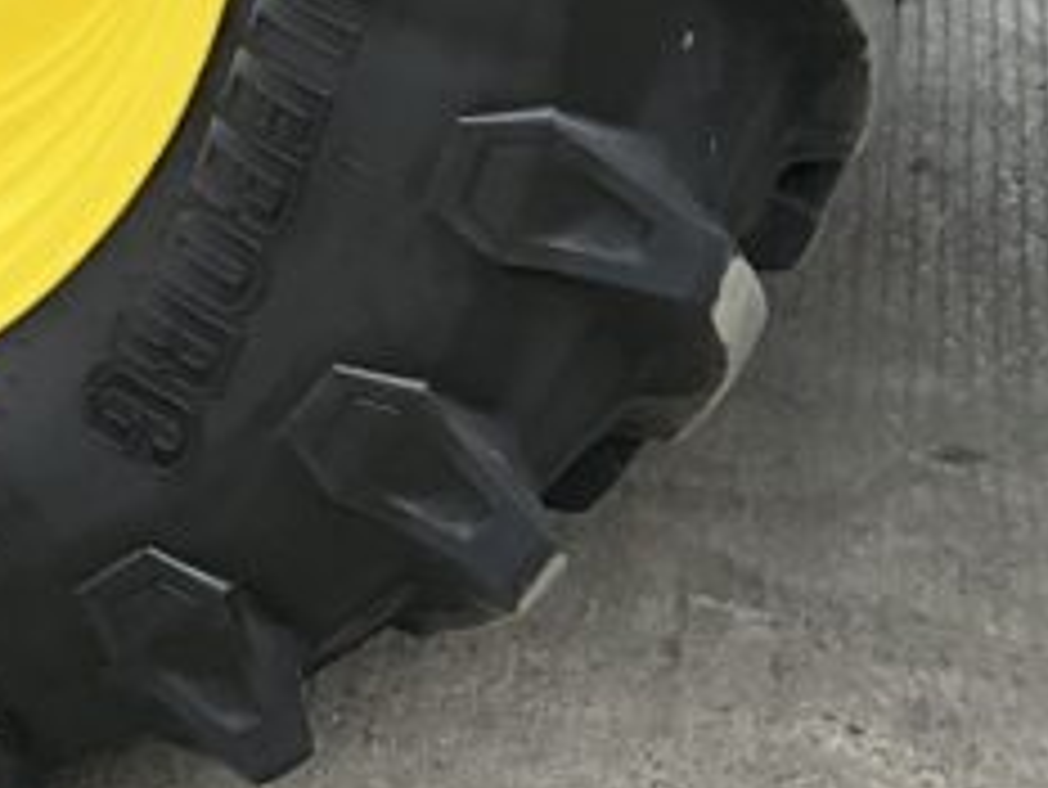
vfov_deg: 11.6
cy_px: -378
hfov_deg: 15.8
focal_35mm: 123
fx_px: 3726
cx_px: 81
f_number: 1.8
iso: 25
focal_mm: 3
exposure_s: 1/268
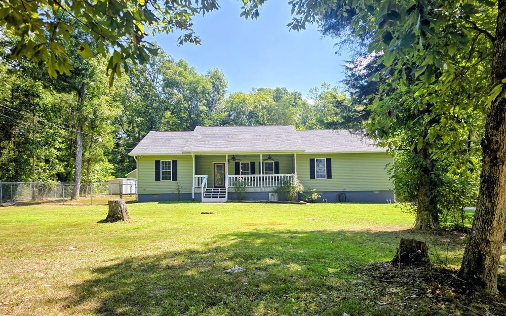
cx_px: 251
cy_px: 187
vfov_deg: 49.0
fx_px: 345
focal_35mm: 25
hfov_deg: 72.6
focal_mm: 6.3
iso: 12
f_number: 1.7
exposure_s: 1/403
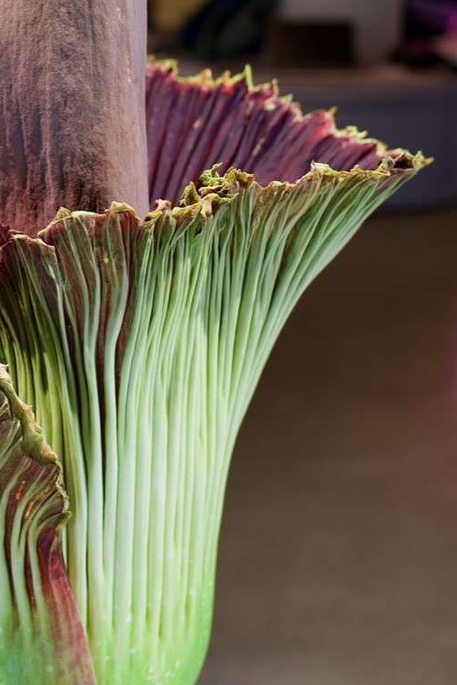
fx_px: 1752
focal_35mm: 92
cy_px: 154
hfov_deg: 14.8
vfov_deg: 21.9
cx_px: 100
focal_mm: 35
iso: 100
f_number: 2
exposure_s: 1/40
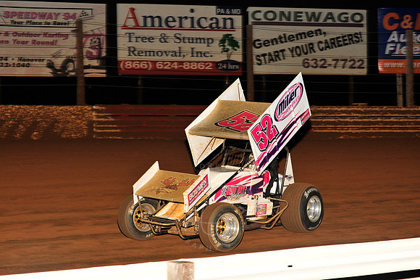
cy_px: 140
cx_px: 210
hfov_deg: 23.7
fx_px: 1003
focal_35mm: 86
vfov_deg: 15.9
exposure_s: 1/250
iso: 800
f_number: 7.1
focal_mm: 86
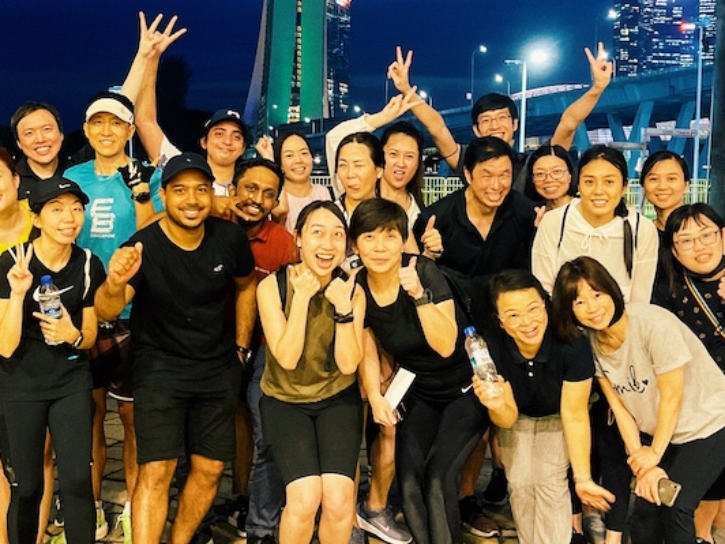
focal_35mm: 50
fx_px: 1047
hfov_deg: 38.0
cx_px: 293
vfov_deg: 29.0
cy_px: 195
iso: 640
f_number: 1.6
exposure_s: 1/25
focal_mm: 5.1
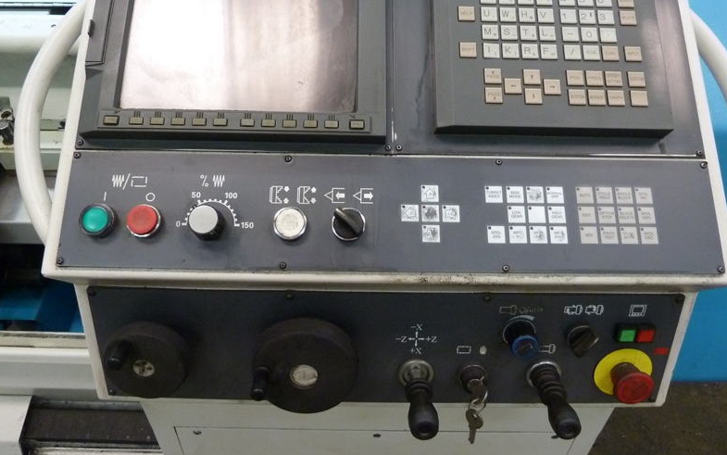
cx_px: 359
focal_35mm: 27
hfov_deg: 68.4
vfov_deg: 45.8
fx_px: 535
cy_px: 183
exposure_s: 1/25
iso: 400
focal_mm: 4.1
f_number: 3.3
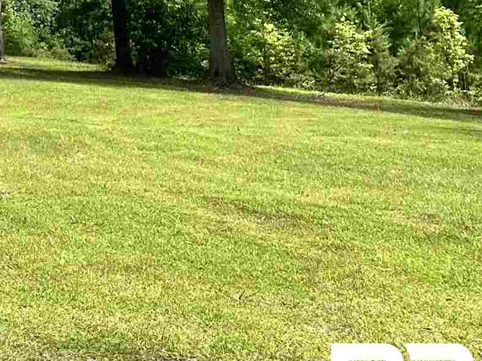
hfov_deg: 17.9
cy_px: -159
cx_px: -306
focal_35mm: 94
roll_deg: -0.6
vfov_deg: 14.8
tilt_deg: +12.3
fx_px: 1309
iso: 80
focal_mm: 6.86
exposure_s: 1/2028
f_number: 1.78
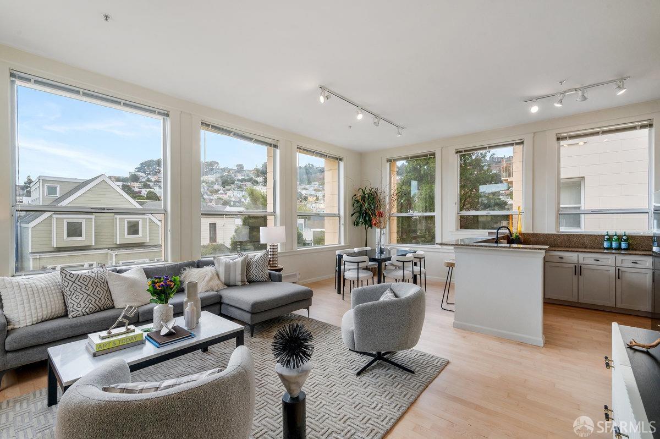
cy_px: 220
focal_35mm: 16
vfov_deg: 73.6
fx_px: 293
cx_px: 330
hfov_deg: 96.8
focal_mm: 16
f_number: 9
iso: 400
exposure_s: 1/80
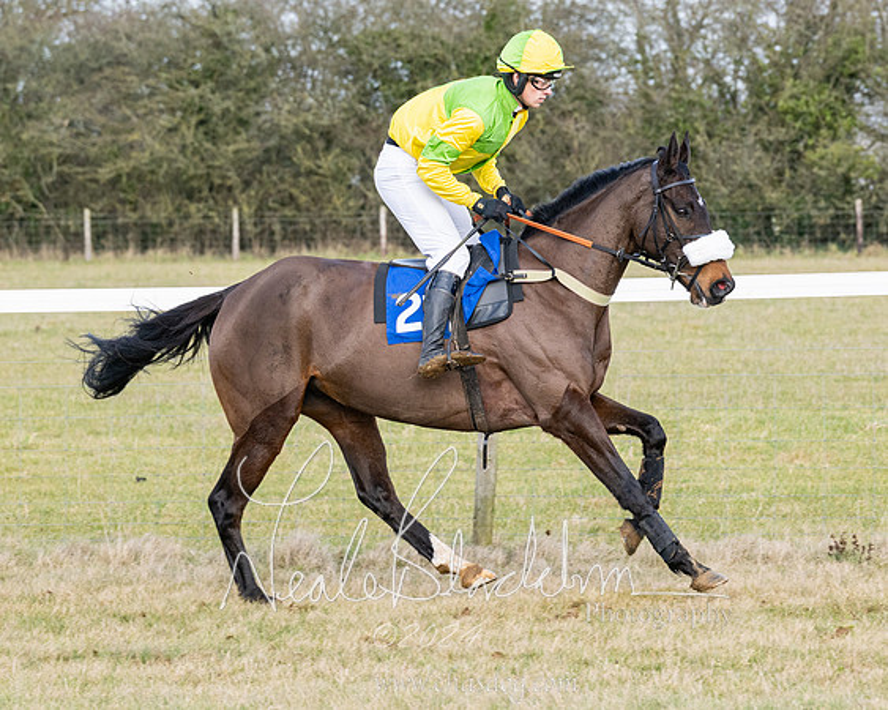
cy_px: 401
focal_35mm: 236
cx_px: 602
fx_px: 6195
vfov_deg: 6.6
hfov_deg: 8.2
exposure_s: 1/800
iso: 400
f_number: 5
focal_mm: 115
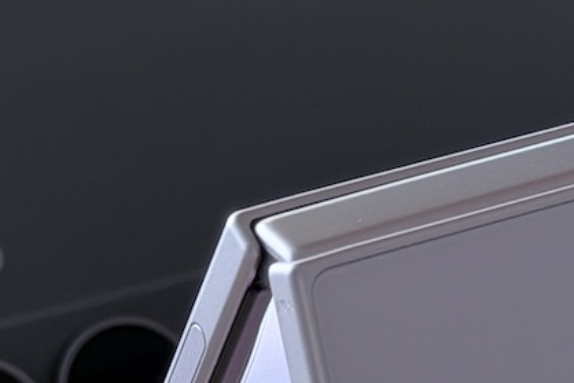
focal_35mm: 227
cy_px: 454
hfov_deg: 9.0
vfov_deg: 6.0
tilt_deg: -31.6
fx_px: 3620
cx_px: 522
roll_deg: -3.4
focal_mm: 6.76
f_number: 1.78
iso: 160
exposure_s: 1/60
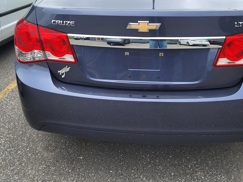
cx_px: 140
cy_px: 57
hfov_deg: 45.6
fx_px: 288
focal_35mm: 41
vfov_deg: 34.7
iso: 40
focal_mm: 5.4
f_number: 1.8
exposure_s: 1/598
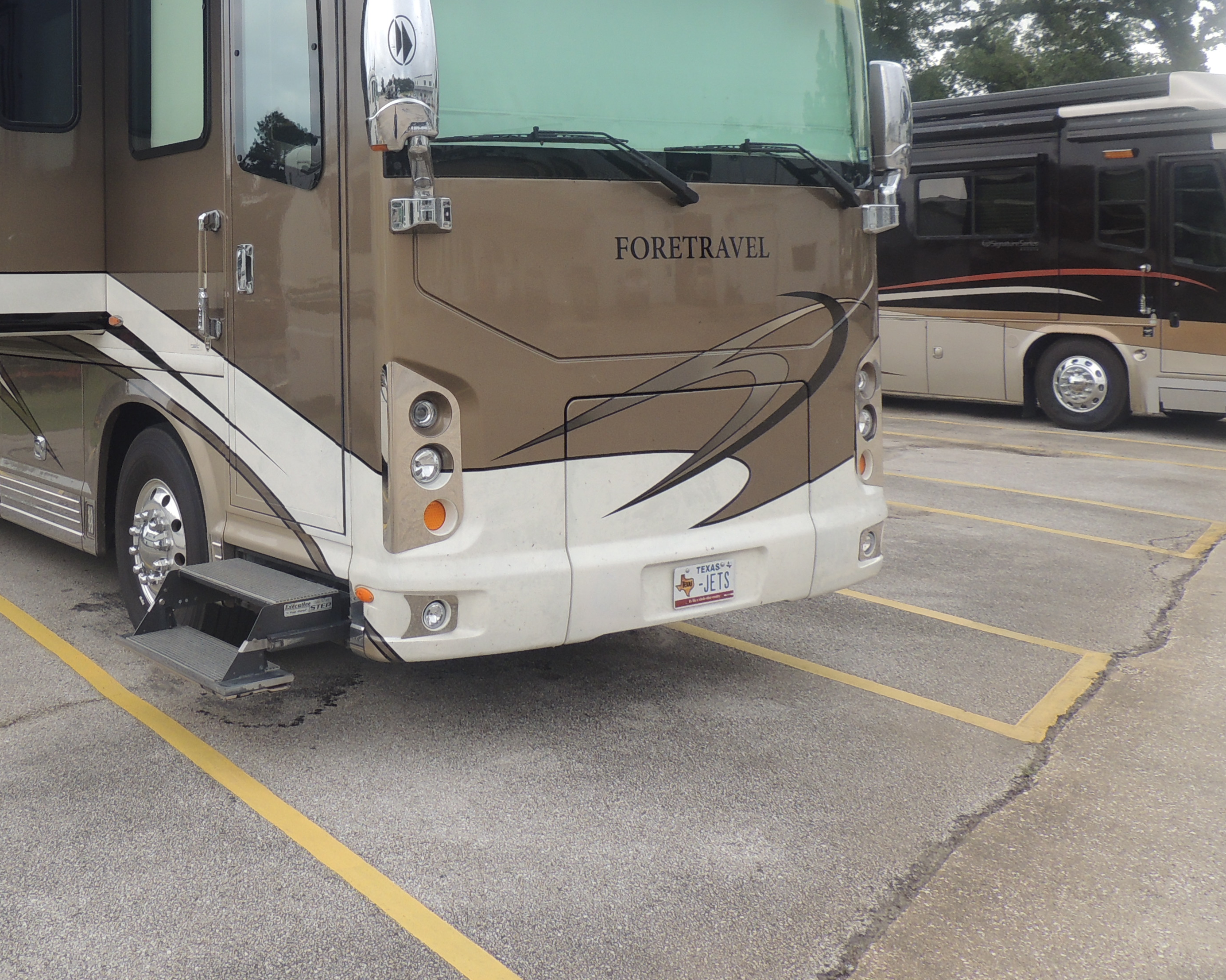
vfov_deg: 37.3
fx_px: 1415
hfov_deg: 45.4
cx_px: 323
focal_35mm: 39
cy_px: 247
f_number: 3
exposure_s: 1/320
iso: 100
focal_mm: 4.3
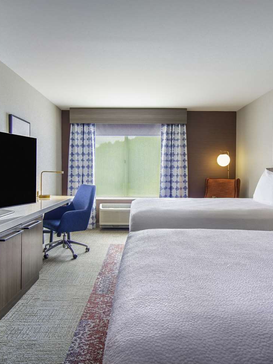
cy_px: 184
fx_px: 302
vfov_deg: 62.1
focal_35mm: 29
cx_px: 143
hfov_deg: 48.6
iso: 250
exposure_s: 1/10
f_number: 7.1
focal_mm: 13
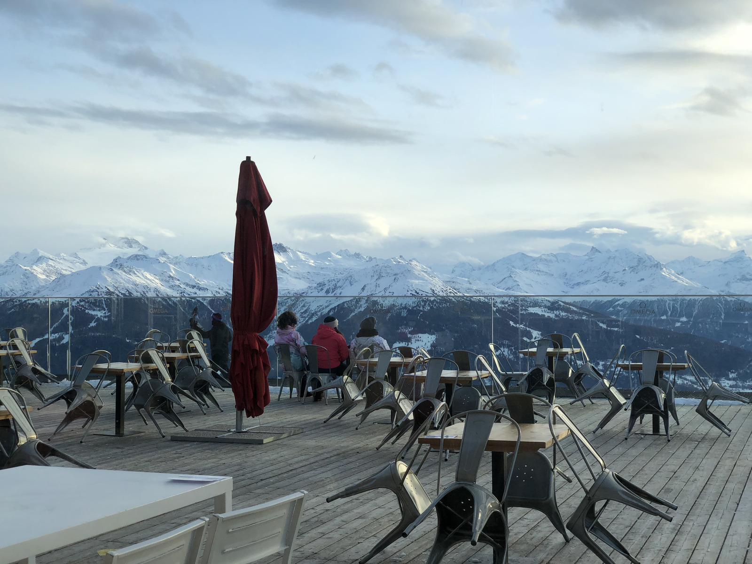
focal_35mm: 52
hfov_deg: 36.8
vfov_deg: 28.0
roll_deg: +1.0
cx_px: 376
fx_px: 1130
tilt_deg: -0.3
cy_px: 282
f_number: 2.4
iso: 16
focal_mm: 6
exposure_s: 1/318
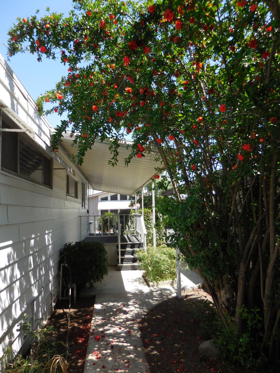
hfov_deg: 54.9
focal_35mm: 25
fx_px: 270
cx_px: 140
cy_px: 186
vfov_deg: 69.4
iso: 125
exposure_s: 1/500
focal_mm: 4.5
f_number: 3.3
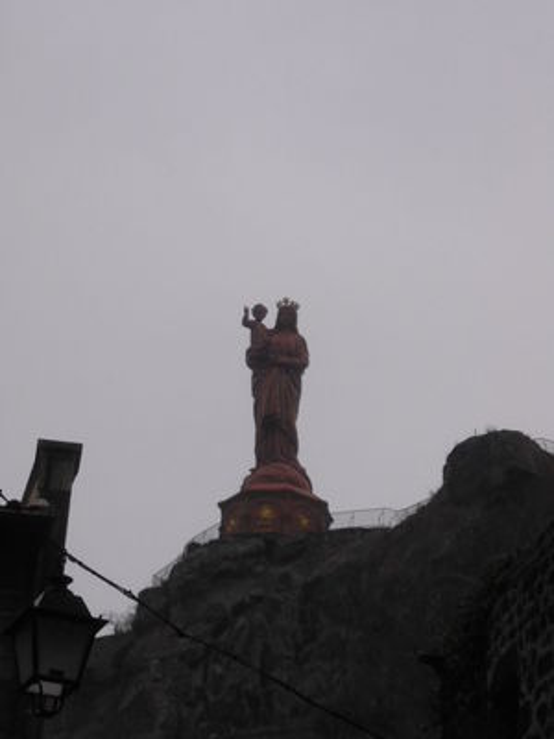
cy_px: 370
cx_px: 277
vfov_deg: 17.6
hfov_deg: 13.2
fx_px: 2390
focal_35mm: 112
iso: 200
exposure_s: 1/80
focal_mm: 18.6
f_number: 5.9
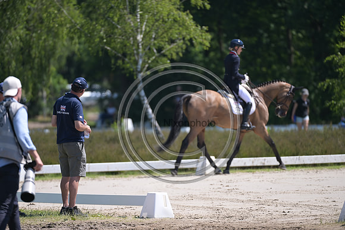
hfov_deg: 5.4
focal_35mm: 380
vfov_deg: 3.6
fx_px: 3642
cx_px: 172
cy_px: 115
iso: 320
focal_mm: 380
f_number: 5
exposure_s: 1/1250
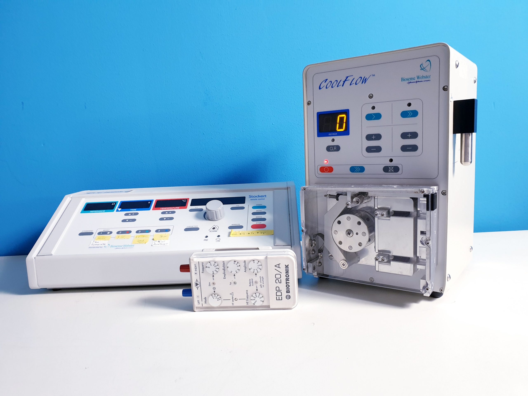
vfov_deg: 53.1
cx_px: 264
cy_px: 198
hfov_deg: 67.3
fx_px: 397
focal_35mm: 26
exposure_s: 1/50
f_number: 2.4
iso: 160
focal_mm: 4.3
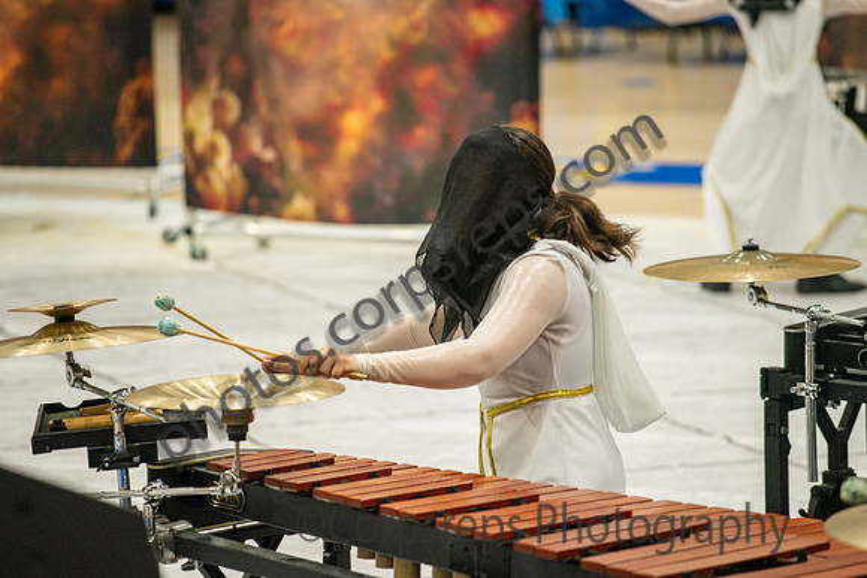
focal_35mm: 185
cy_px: 289
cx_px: 434
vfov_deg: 7.4
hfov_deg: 11.1
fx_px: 4456
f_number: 4
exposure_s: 1/500
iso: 2800
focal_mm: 185
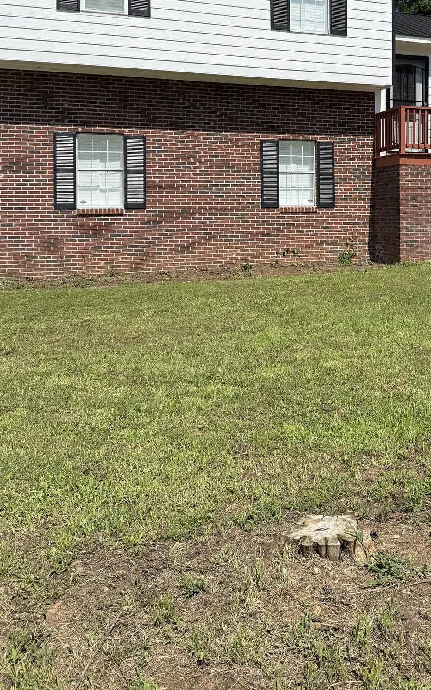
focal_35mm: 38
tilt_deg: +1.9
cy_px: 201
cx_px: 341
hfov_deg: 32.7
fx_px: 714
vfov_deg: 50.1
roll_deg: -0.5
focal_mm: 6.76
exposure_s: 1/6173
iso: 80
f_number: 1.78
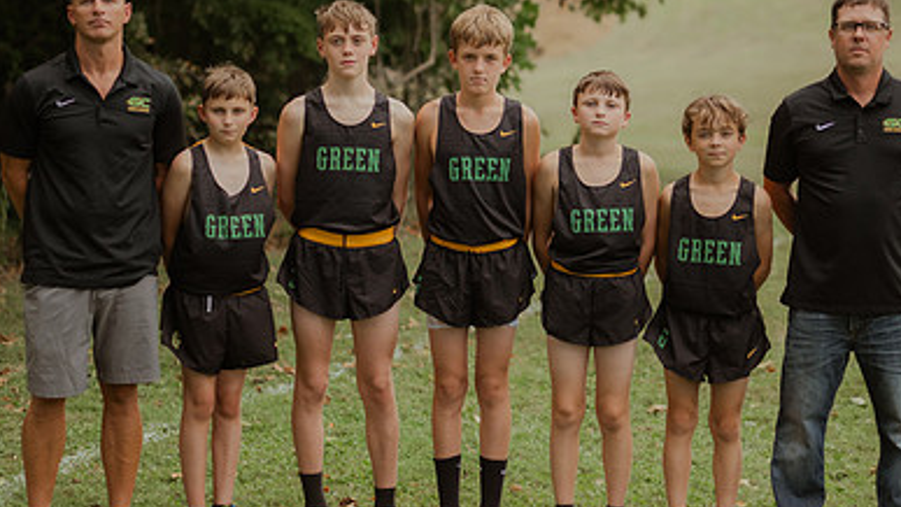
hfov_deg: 22.4
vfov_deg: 12.8
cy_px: 233
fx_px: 2270
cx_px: 413
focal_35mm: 95
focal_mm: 50
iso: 250
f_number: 1.8
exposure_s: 1/1600
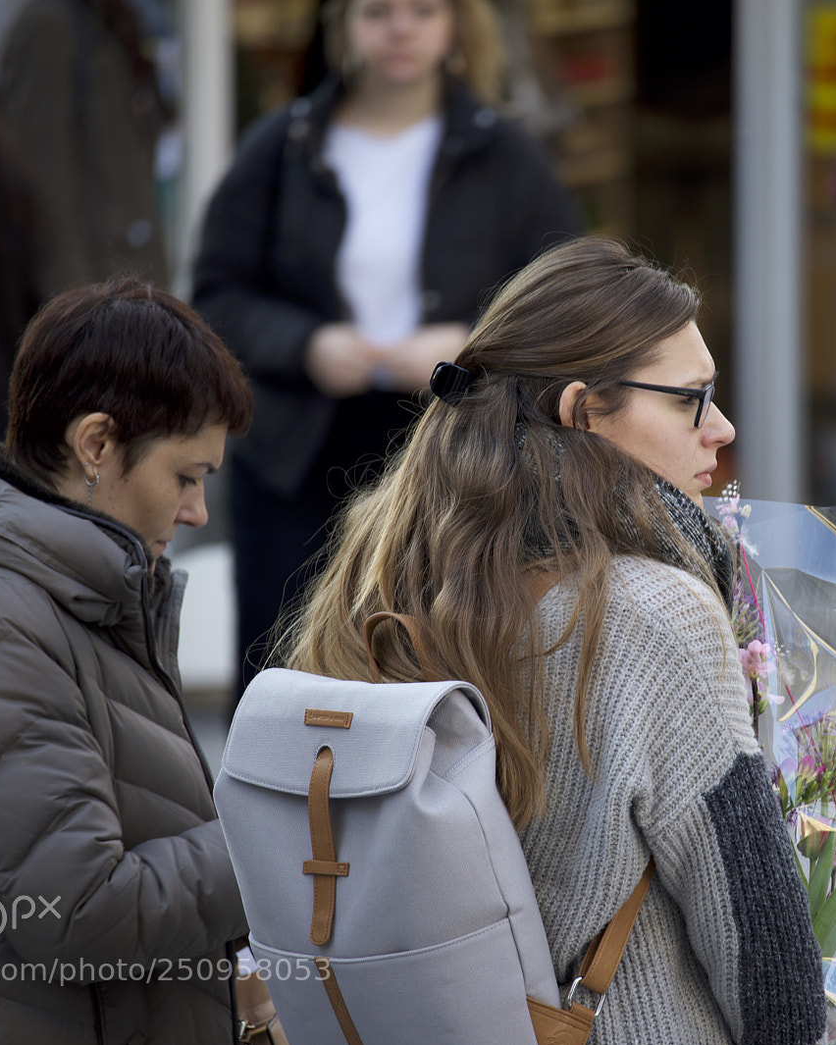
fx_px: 13083
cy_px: 523
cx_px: 602
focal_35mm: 423
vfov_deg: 4.6
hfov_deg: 3.7
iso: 100
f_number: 5.6
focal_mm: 300
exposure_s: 1/30
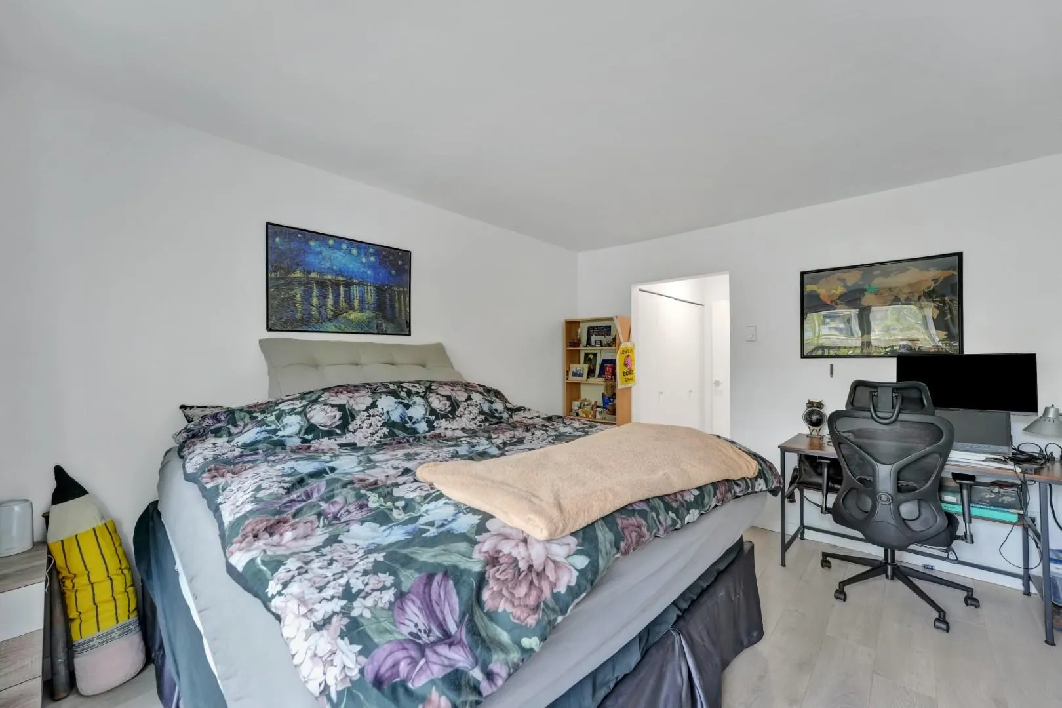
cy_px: 354
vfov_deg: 81.2
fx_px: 413
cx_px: 531
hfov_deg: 104.3
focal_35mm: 14
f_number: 8
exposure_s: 1/13
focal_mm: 14
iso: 400
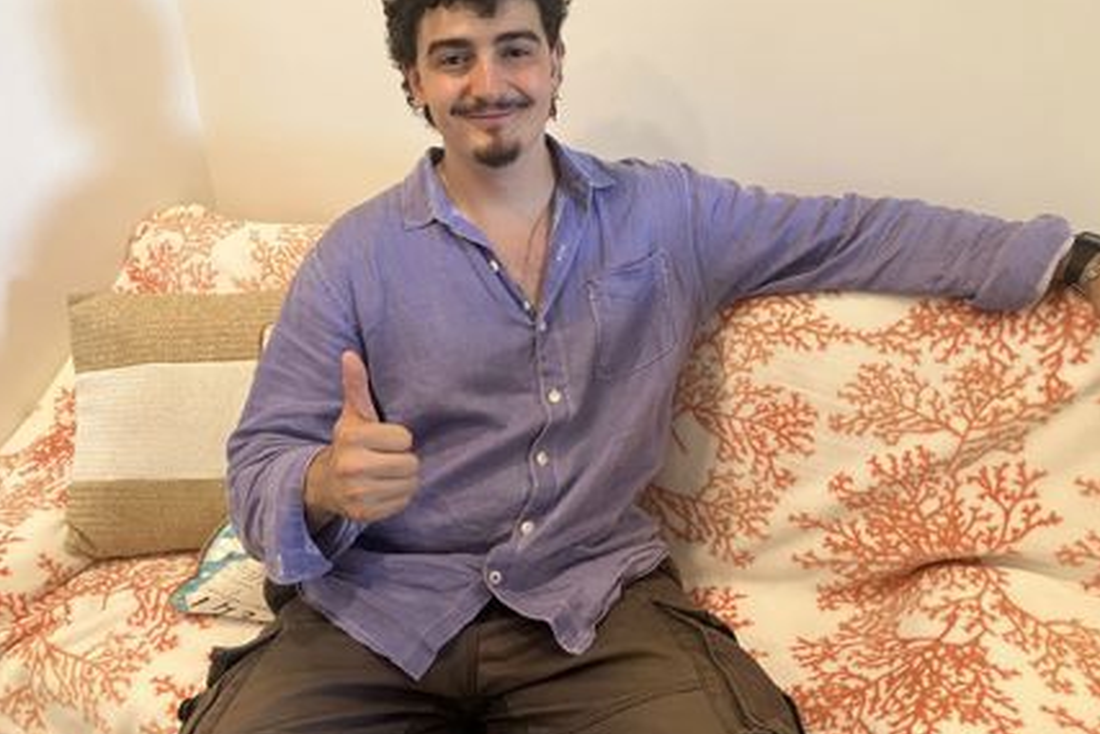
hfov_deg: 61.9
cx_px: 559
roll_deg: +4.4
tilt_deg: -19.1
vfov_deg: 43.6
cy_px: 335
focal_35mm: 30
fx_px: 917
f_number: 1.8
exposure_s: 1/60
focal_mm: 3.99
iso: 250
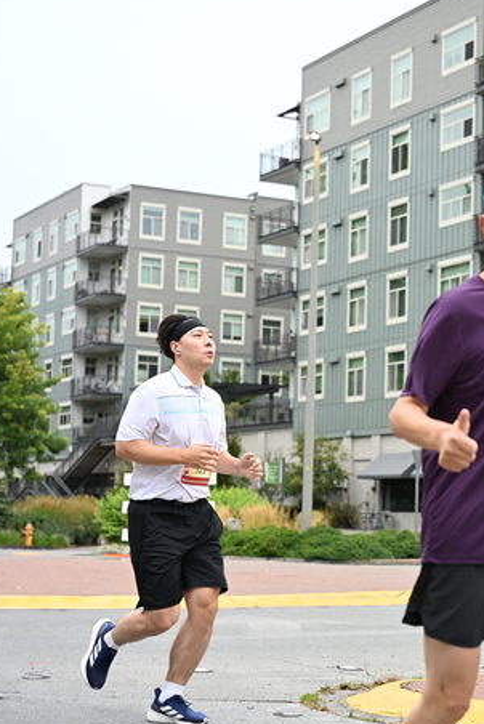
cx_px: 270
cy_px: 365
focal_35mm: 73
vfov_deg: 27.7
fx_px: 1470
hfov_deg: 18.7
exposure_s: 1/800
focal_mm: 60
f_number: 4
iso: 1600
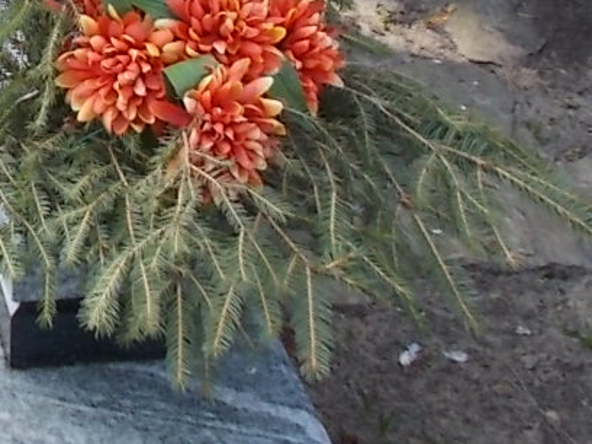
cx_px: -203
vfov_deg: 13.8
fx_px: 1744
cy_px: -177
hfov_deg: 17.9
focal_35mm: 102
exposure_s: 1/125
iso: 80
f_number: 3.2
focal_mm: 4.6
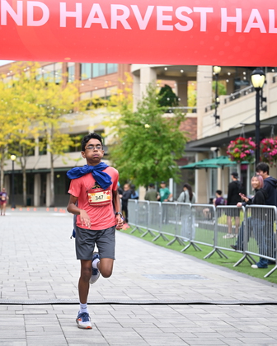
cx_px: 131
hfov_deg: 17.9
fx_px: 881
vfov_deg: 22.2
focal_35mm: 86
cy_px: 180
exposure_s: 1/2000
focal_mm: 70
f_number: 2.8
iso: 640
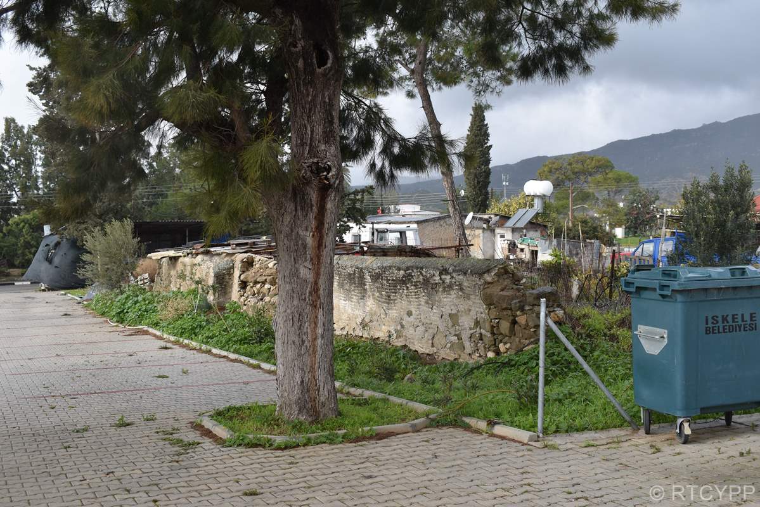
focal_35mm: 39
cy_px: 254
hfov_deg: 49.5
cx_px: 380
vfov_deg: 34.2
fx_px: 823
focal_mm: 26
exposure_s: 1/250
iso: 200
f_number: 7.1
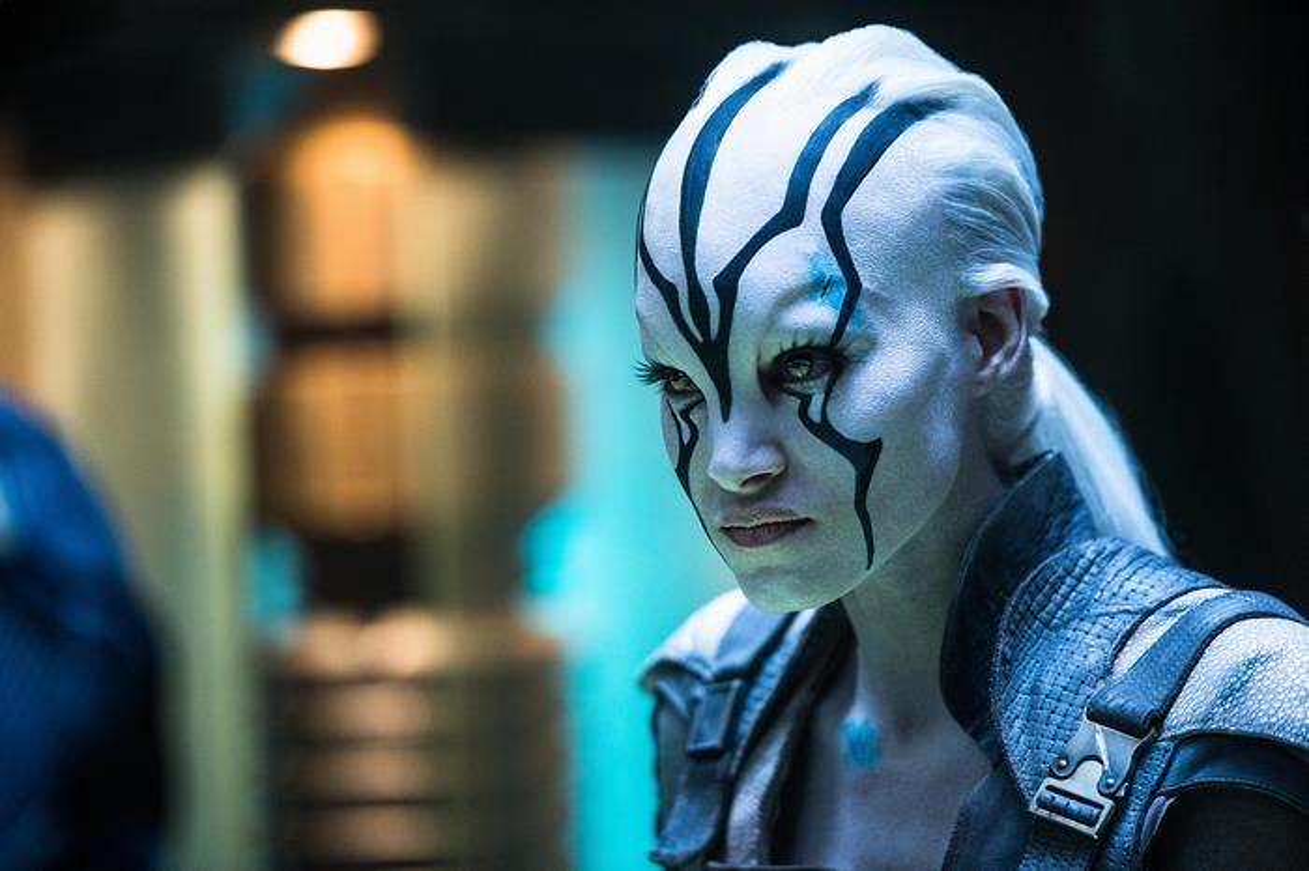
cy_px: 436
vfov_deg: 7.6
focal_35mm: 180
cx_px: 654
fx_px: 6542
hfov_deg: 11.4
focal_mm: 180
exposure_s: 1/160
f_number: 3.5
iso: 3200
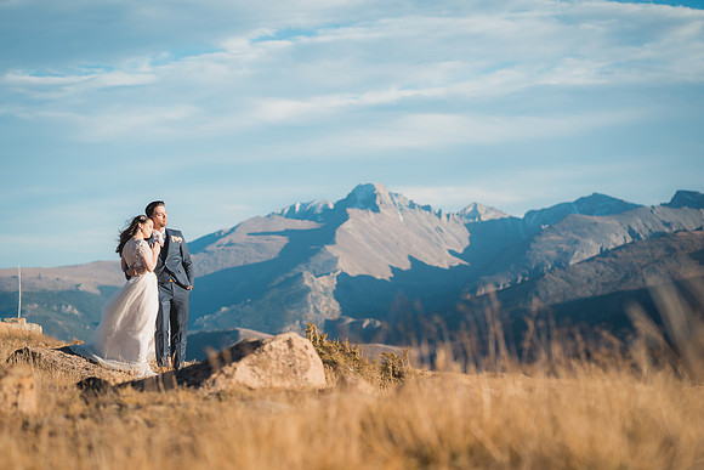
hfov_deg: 22.6
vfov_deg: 15.2
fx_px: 1764
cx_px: 352
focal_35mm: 90
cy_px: 235
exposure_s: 1/2000
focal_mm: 85
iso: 125
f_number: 2.8
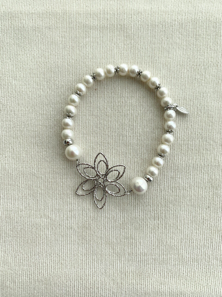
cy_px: 148
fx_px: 222
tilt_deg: -81.8
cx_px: 111
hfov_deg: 53.1
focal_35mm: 26
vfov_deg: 67.3
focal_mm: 4.25
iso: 25
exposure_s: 1/802
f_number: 1.8
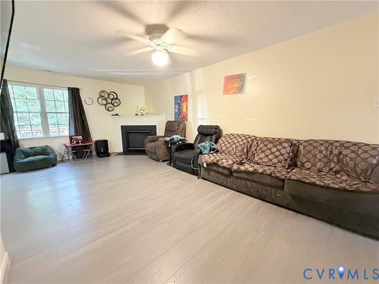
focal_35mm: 14
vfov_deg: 85.7
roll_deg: +0.8
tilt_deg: -8.7
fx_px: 153
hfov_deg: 102.1
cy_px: 142
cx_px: 190
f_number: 2.2
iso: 800
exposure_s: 1/60
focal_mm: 2.22
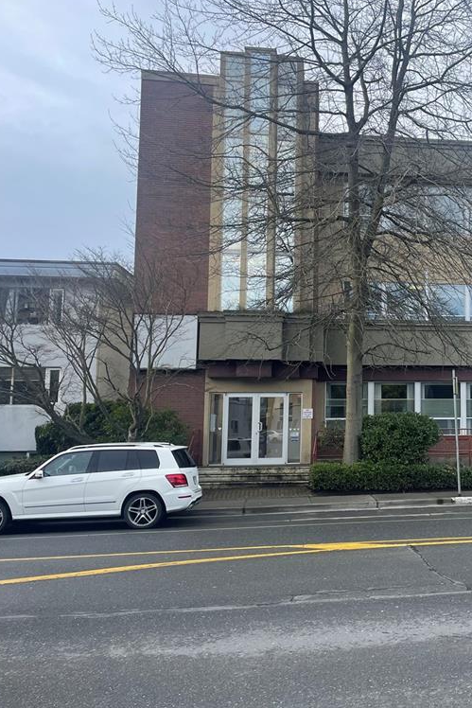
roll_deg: +0.6
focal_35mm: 37
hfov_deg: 33.6
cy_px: 353
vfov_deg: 51.9
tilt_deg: +6.3
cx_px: 444
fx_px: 727
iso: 32
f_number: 1.6
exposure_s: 1/493
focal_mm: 4.2
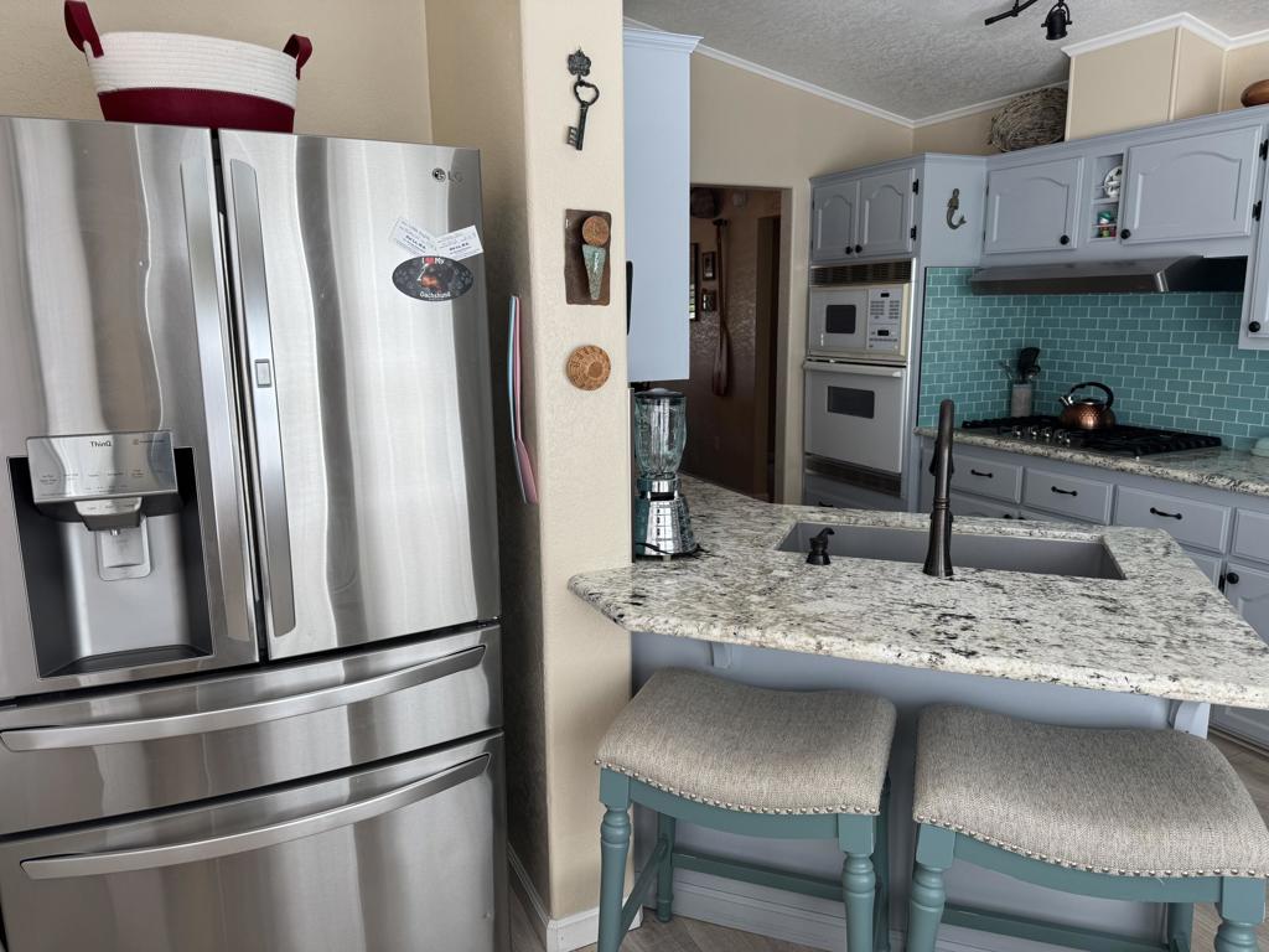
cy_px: 476
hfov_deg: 71.6
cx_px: 634
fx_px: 880
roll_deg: +1.1
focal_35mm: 24
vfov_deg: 56.8
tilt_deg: -10.4
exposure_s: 1/121
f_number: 1.78
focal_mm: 6.76
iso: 80
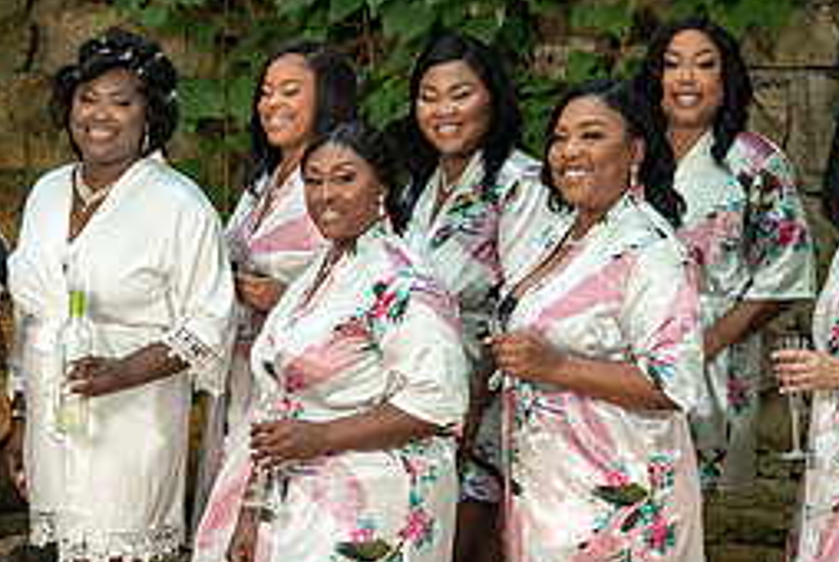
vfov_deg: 8.0
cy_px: 375
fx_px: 3990
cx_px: 99
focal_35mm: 171
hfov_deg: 11.9
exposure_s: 1/200
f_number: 4
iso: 400
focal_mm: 75
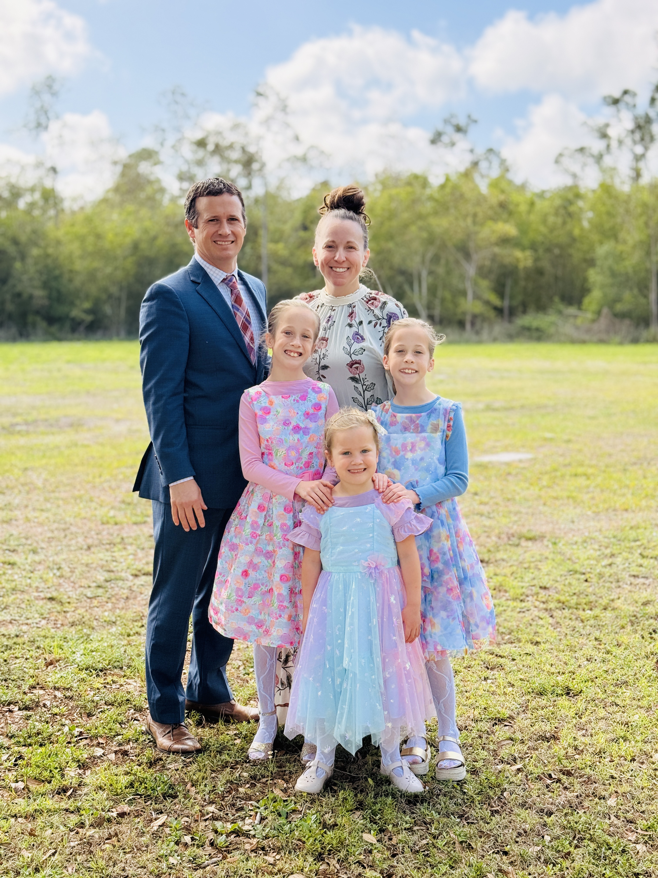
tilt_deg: -5.1
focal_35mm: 48
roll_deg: +0.0
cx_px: 329
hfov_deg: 30.3
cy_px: 439
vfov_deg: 39.7
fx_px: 1217
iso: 80
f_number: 1.78
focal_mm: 6.76
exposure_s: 1/1242
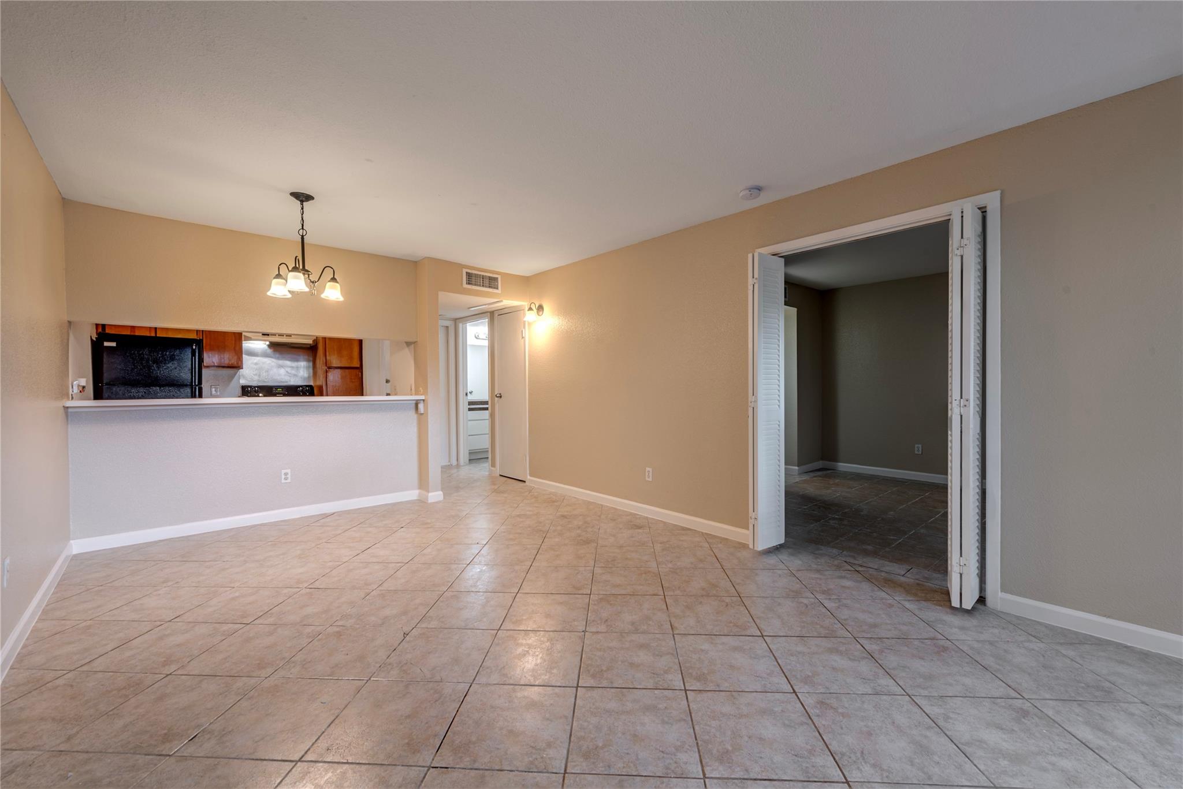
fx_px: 493
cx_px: 592
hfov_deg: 100.4
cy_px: 394
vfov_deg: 77.3
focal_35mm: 15
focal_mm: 15
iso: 100
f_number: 10
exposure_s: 1/10
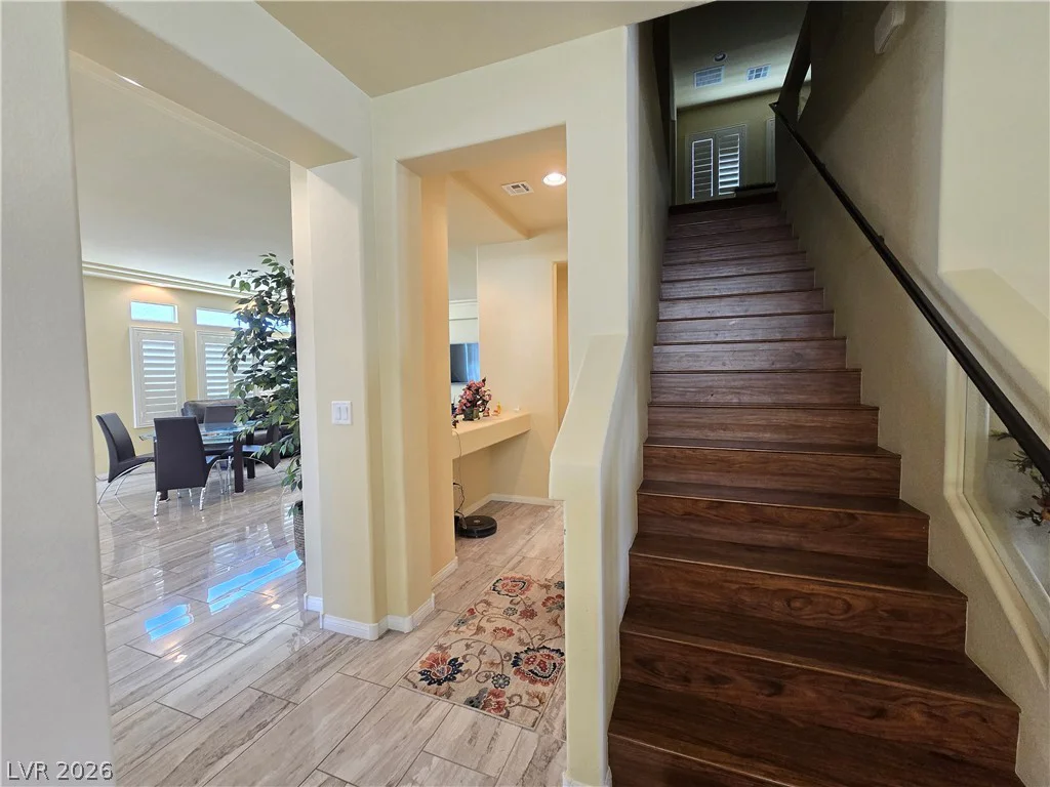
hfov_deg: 106.2
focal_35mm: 13
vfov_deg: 89.9
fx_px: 394
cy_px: 394
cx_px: 525
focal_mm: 2.2
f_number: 2.2
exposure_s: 1/60
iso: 400
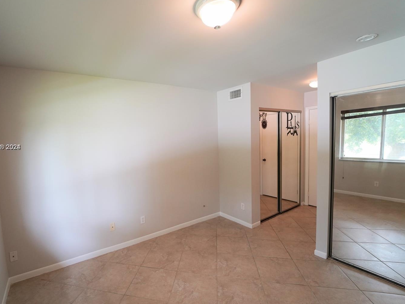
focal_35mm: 16
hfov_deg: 93.4
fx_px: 187
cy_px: 148
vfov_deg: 78.1
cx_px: 165
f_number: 4
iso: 1600
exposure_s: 1/160
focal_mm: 14
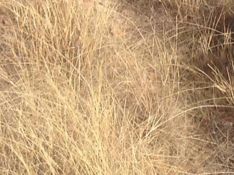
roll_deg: +0.9
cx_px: 205
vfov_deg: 6.4
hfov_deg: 9.2
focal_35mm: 214
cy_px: -337
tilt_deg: -8.5
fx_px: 1446
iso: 50
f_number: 2.4
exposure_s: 1/1427
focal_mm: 4.12
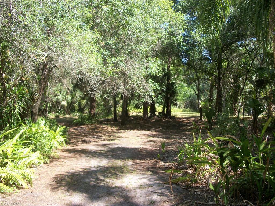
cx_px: 138
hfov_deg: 56.8
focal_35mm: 32
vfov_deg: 44.2
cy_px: 103
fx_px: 254
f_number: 2.9
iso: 80
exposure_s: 1/320
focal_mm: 5.7
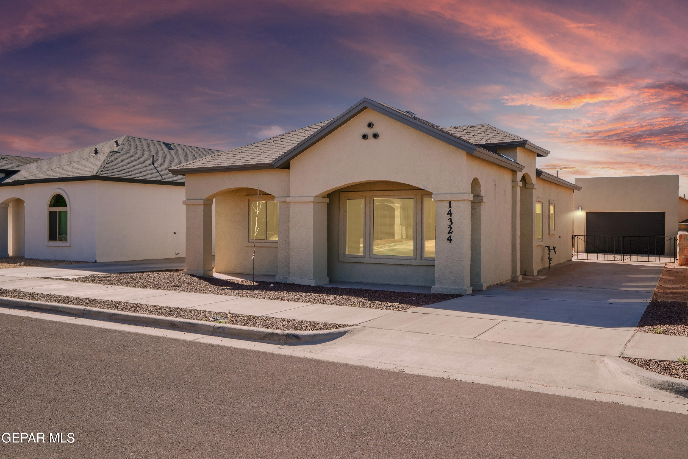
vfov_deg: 45.0
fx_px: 554
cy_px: 230
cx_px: 344
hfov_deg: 63.7
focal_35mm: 29
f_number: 11
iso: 640
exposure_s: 1/200
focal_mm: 29
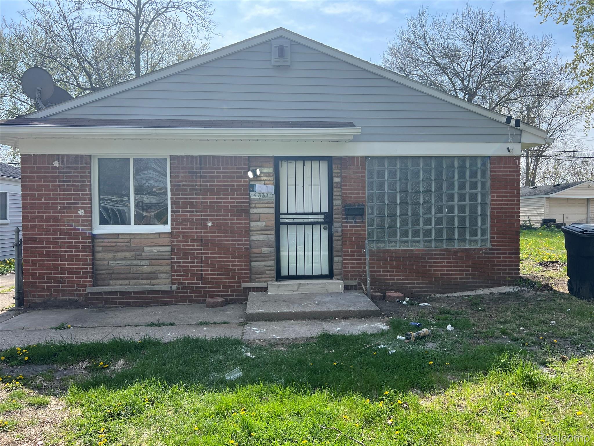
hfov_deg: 67.3
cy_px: 223
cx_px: 297
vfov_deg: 53.1
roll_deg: +0.6
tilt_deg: -0.8
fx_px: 446
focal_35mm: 26
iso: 50
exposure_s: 1/2513
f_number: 1.5
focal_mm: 5.7
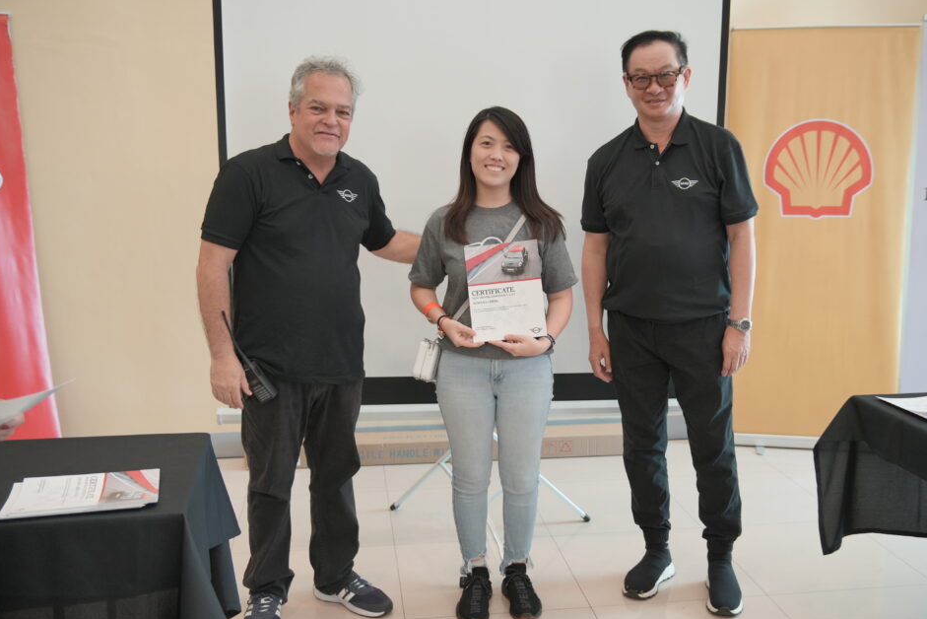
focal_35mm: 37
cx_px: 478
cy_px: 335
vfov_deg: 35.9
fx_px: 953
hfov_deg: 51.9
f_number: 2.8
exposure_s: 1/100
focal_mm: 34
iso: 1000
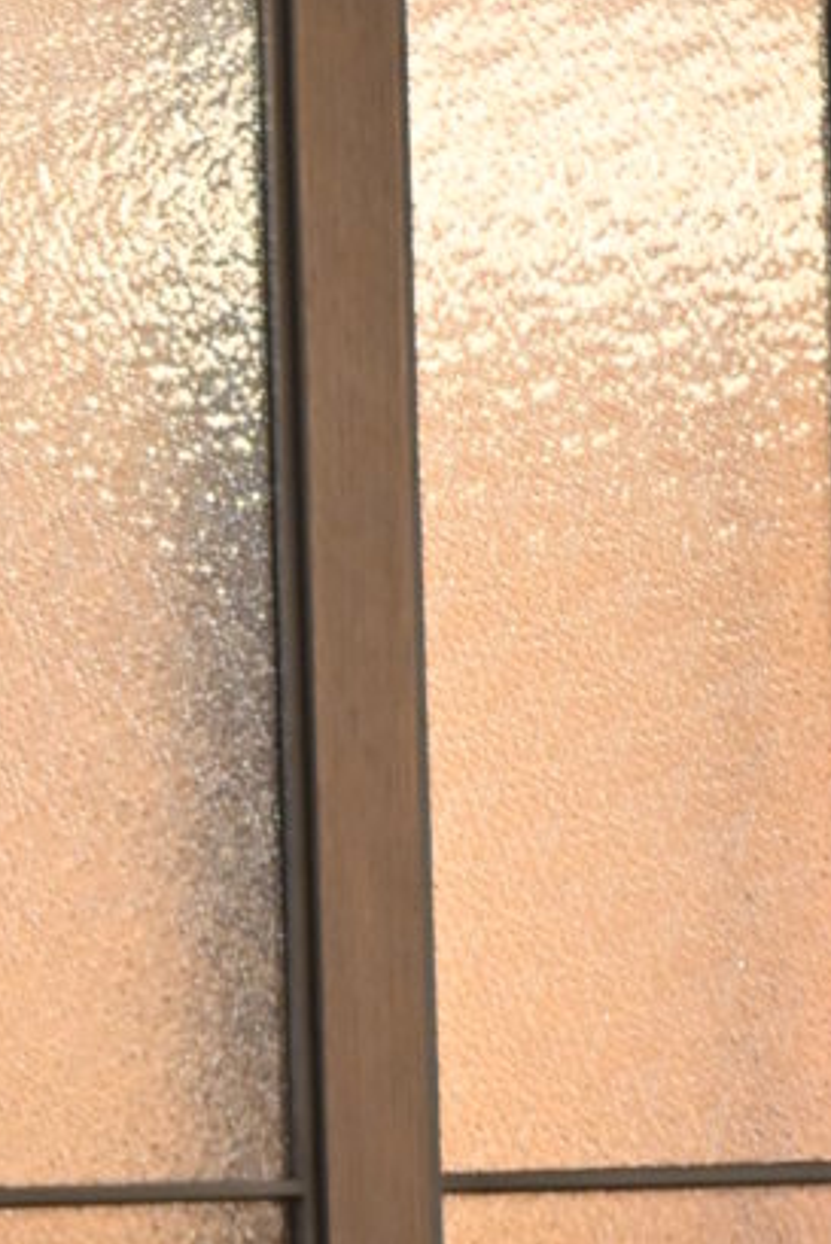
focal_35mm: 219
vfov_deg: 9.3
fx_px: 7576
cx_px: -1542
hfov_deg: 5.9
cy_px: 1542
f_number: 1.3
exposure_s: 1/125
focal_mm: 35
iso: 1250
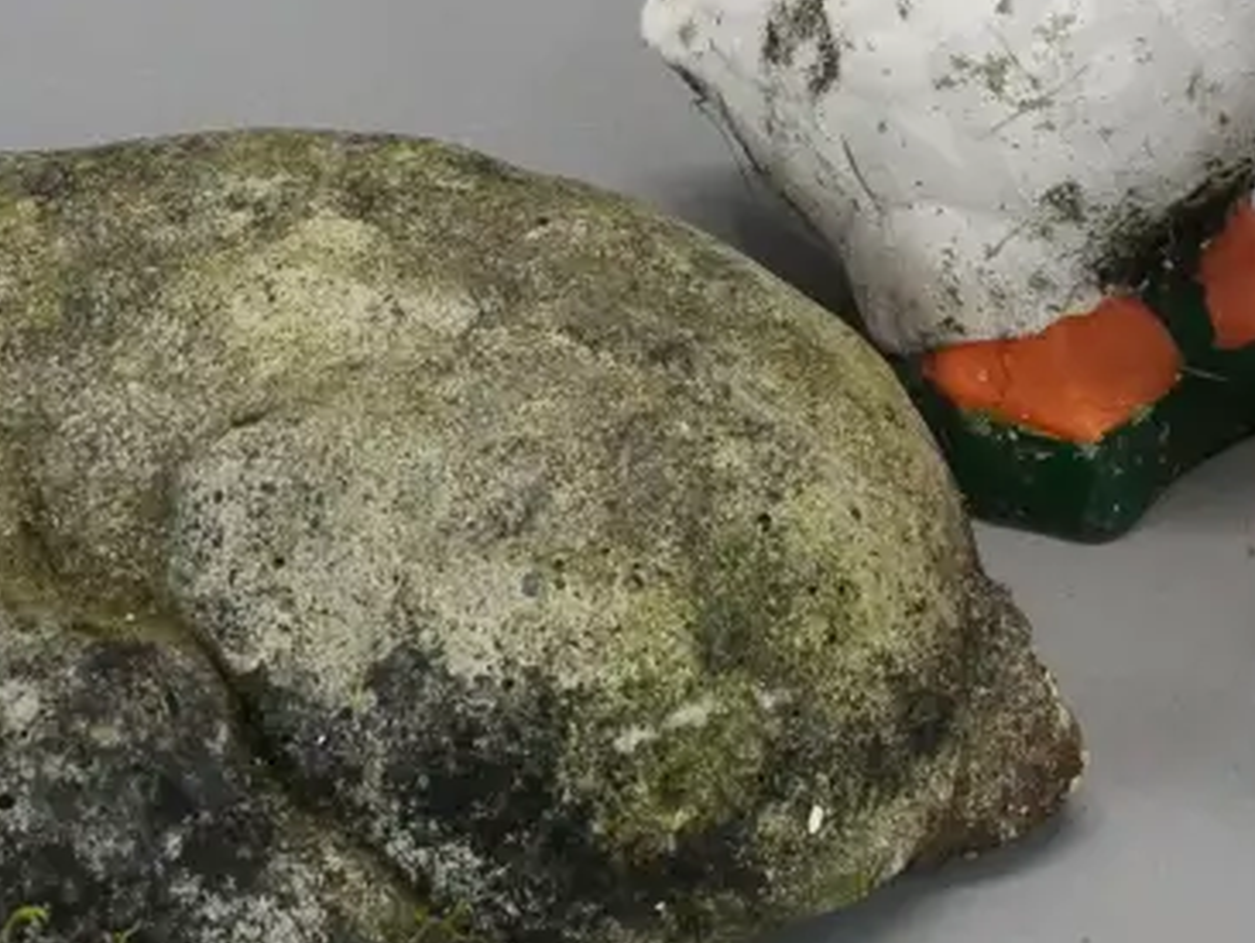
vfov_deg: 15.4
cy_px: 134
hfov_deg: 20.5
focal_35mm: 95
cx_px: 964
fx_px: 3446
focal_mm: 17
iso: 3200
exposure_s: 1/100
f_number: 6.3
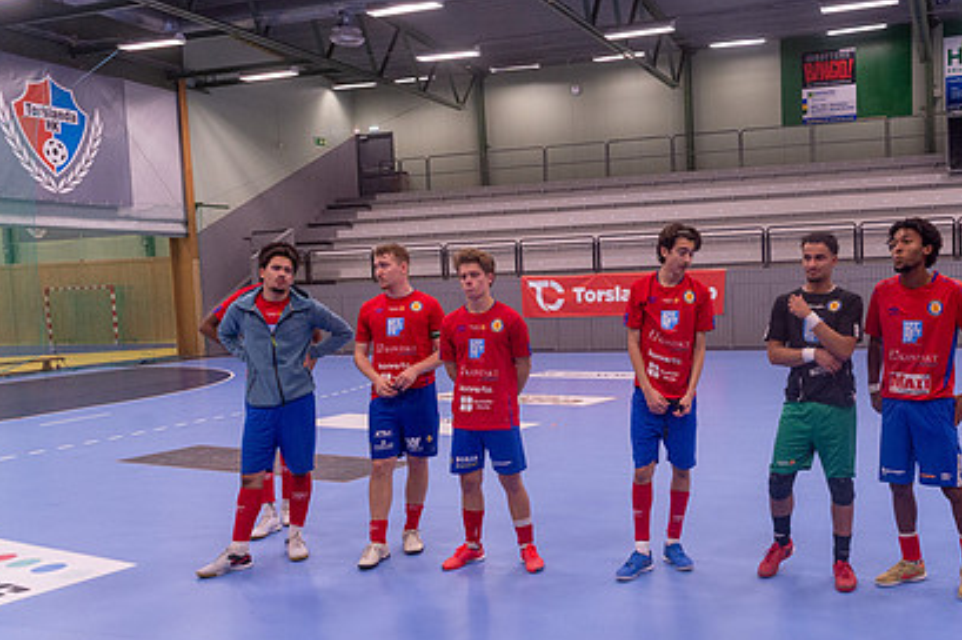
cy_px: 353
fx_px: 908
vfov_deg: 38.8
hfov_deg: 54.3
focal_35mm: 34
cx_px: 666
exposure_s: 1/250
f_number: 5
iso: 2200
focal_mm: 24
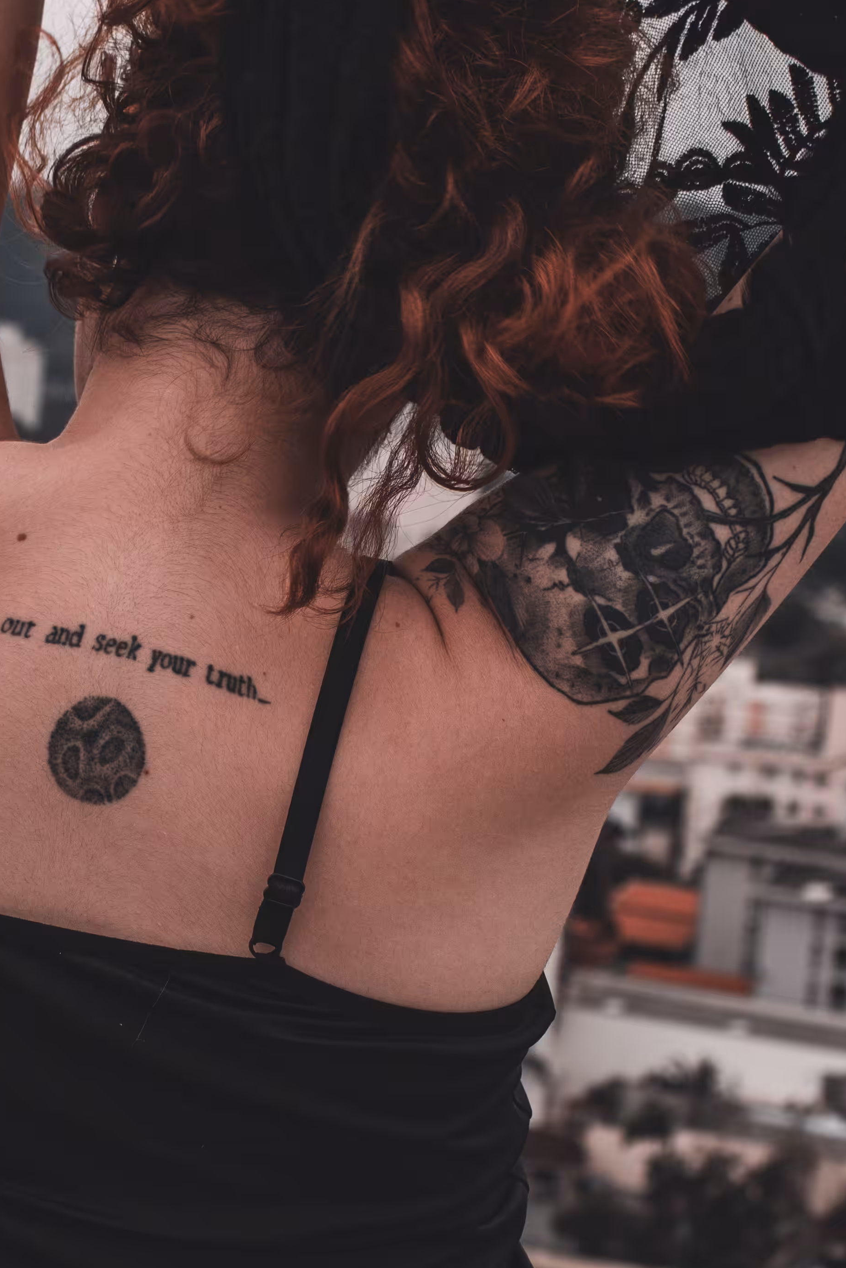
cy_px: 755
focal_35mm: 114
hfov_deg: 12.0
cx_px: 160
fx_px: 4021
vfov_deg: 17.9
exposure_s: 1/320
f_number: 5
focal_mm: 35
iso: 100
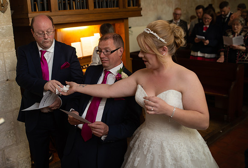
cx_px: 103
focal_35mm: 41
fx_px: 281
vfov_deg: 33.3
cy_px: 72
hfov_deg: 47.5
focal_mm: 35
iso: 500
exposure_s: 1/100
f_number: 2.5
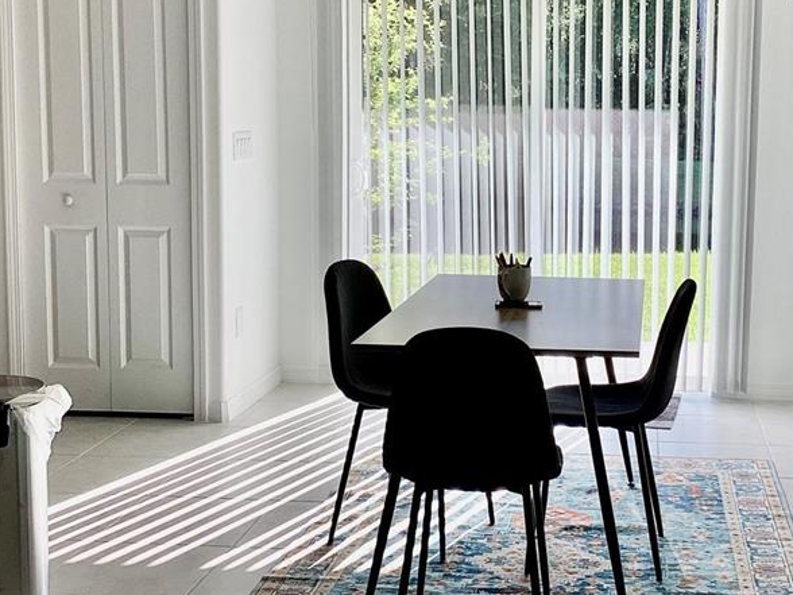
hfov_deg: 35.0
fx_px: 1237
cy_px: 232
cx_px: 556
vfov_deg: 27.0
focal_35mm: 54
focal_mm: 3.3
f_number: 2.4
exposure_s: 1/120
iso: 25
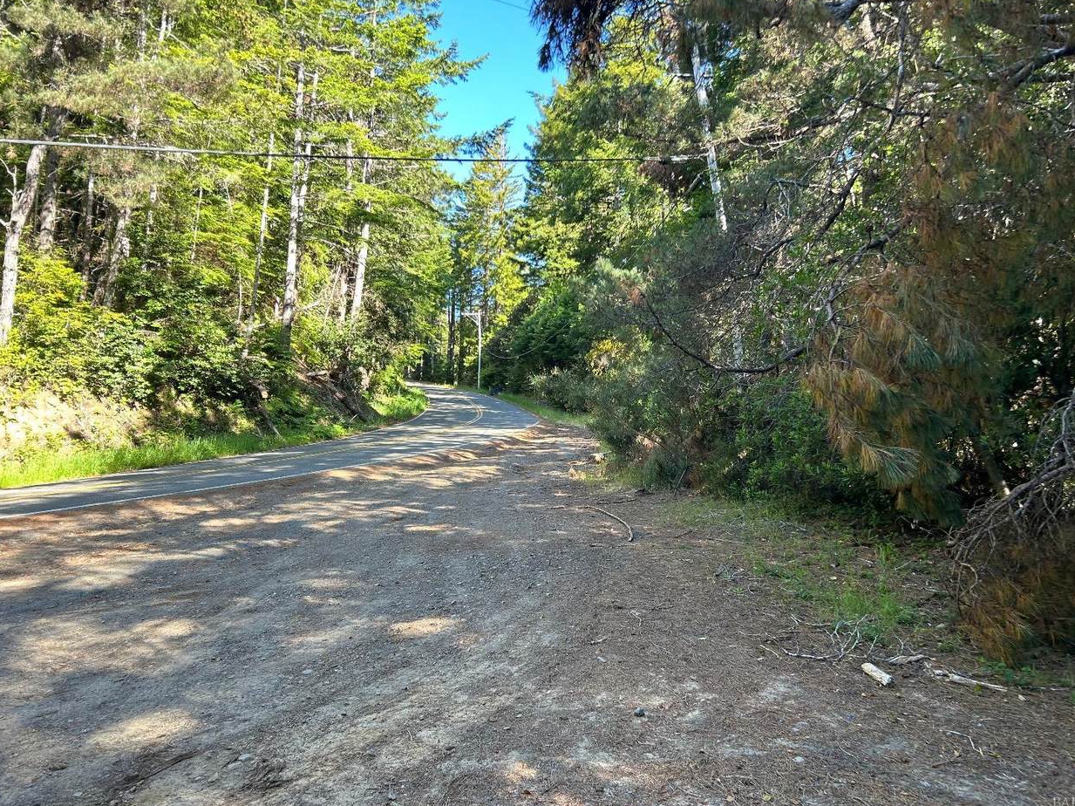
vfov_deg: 51.3
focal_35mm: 27
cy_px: 411
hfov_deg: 65.3
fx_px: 838
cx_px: 555
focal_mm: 5.7
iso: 40
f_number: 1.5
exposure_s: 1/177
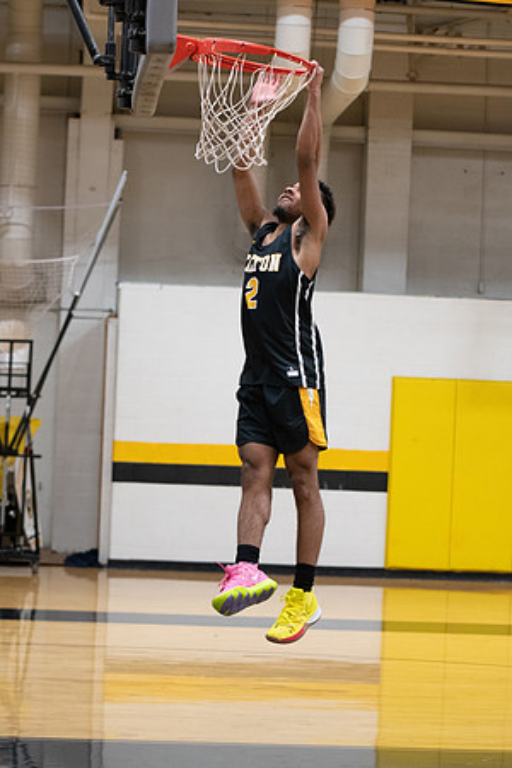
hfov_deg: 13.0
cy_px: 384
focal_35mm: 105
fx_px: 2240
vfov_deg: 19.5
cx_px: 256
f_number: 2.8
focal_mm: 70
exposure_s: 1/200
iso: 2000
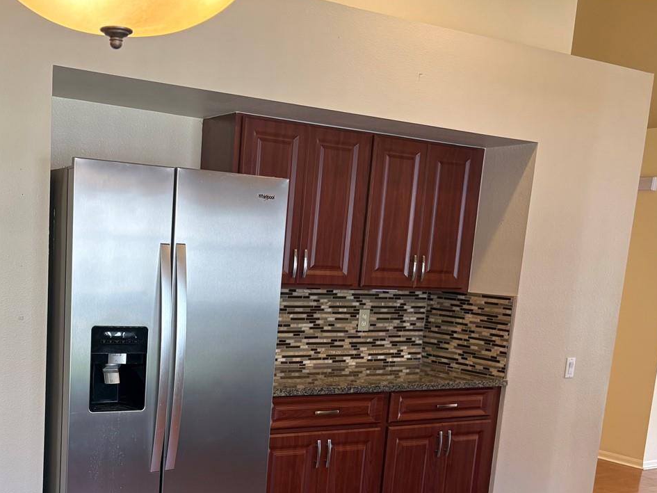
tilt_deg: -9.8
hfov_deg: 42.0
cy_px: 400
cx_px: 187
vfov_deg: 31.9
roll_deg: -2.8
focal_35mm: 44
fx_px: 835
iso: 100
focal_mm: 5.96
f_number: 1.6
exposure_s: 1/120
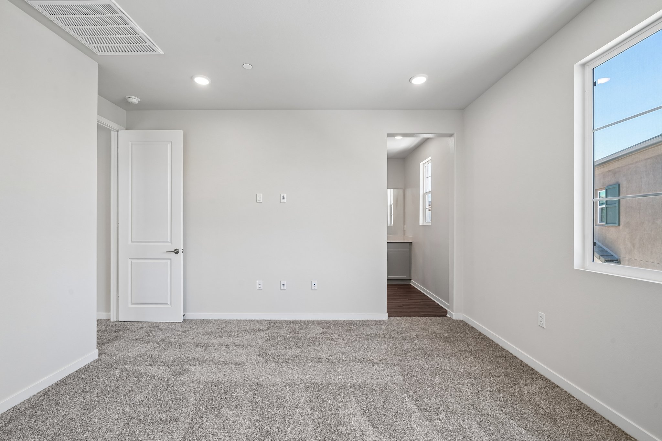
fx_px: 257
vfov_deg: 81.2
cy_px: 220
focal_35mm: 14
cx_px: 331
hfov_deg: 104.3
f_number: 9
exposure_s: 1/30
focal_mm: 14
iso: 400
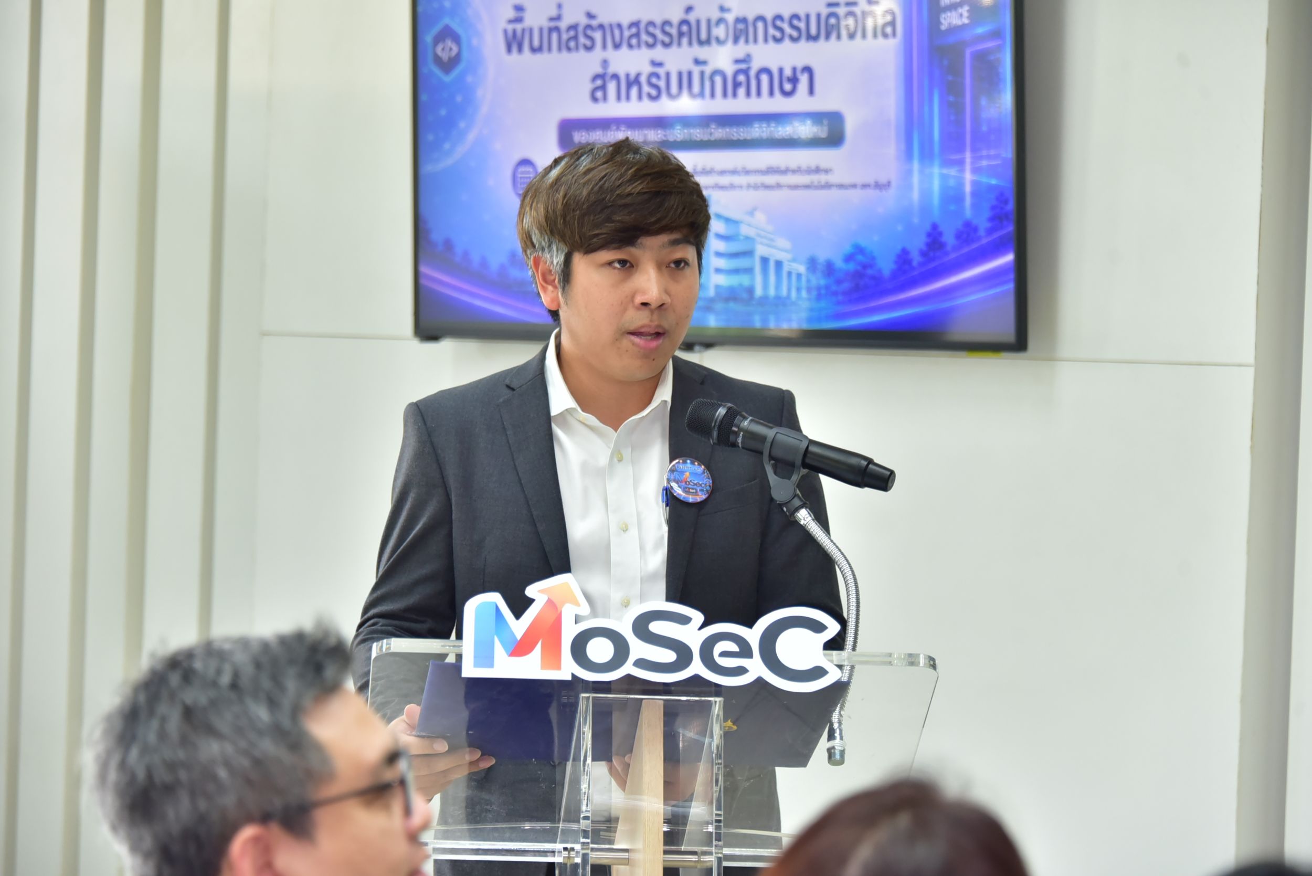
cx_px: 656
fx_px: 4557
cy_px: 438
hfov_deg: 16.4
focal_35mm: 125
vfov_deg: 11.0
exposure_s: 1/160
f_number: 5.6
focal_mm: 125
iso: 2000
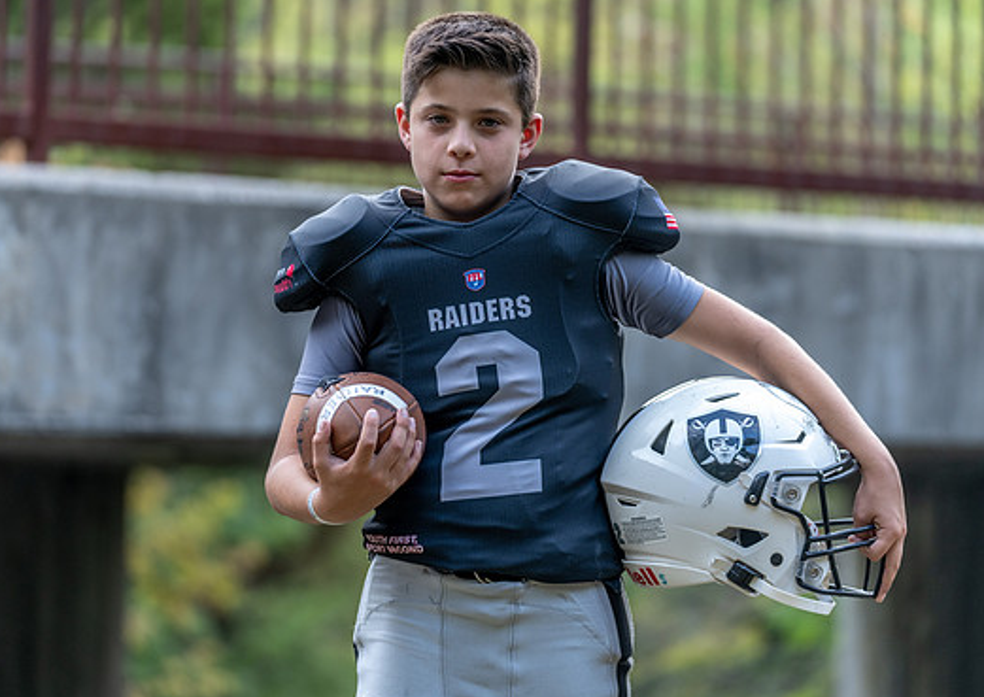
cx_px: 451
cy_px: 307
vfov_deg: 9.0
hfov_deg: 12.8
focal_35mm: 158
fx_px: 4403
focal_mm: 131
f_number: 2.8
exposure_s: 1/320
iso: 500
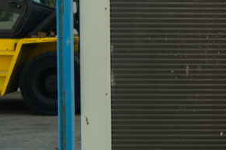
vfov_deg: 11.0
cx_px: 376
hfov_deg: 14.8
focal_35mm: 125
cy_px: 60
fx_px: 784
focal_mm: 35
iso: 100
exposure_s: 1/250
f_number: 4
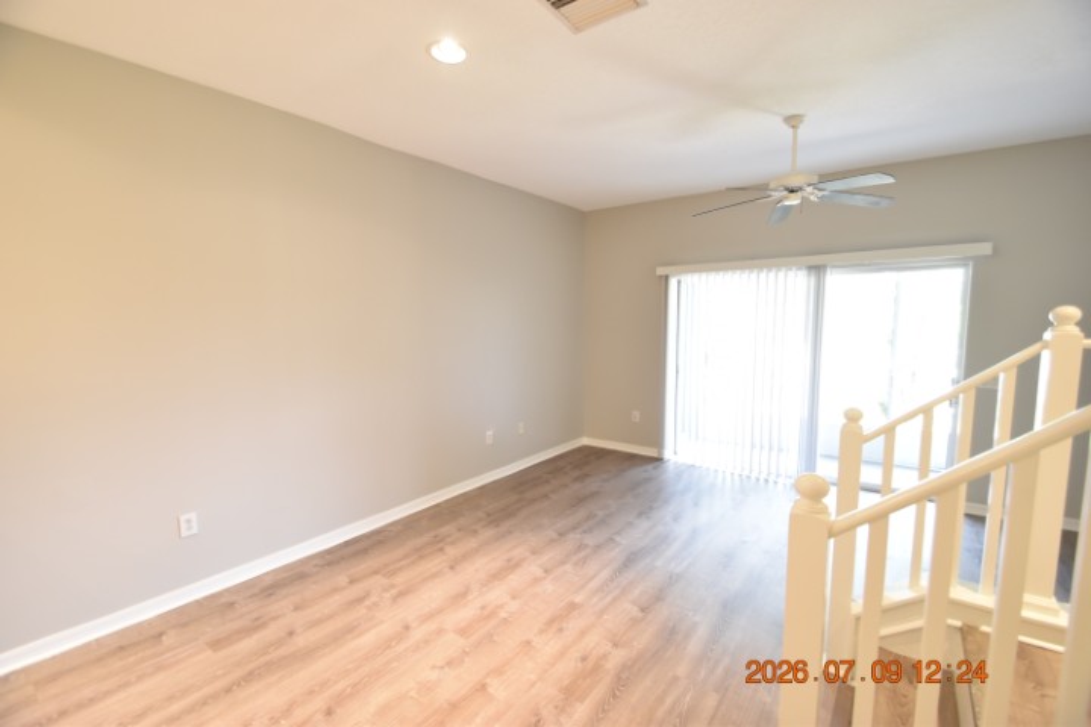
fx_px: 455
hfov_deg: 100.4
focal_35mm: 15
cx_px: 546
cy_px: 364
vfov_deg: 77.3
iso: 800
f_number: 3.5
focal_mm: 10
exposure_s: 1/20
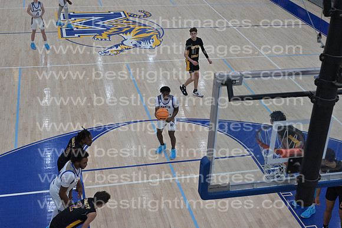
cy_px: 114
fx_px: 475
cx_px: 171
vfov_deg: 27.0
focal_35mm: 50
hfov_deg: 39.6
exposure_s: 1/800
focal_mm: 50
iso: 3200
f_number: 4
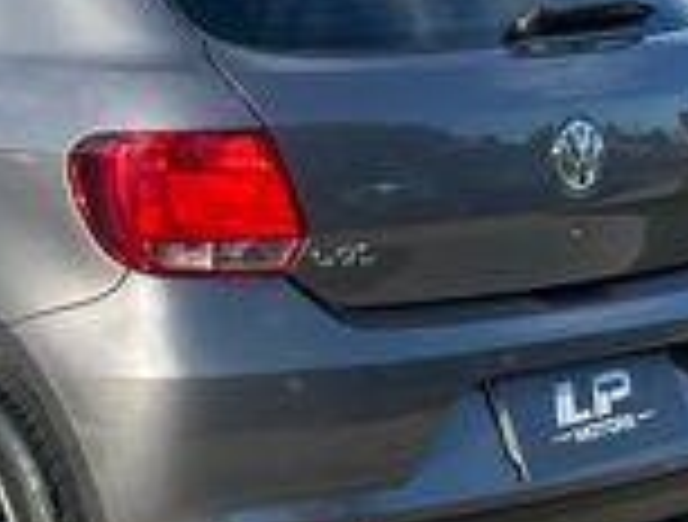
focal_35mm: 147
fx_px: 2933
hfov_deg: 13.2
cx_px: 4
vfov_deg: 10.1
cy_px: 90
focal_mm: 6.86
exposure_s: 1/1212
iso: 64
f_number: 1.78
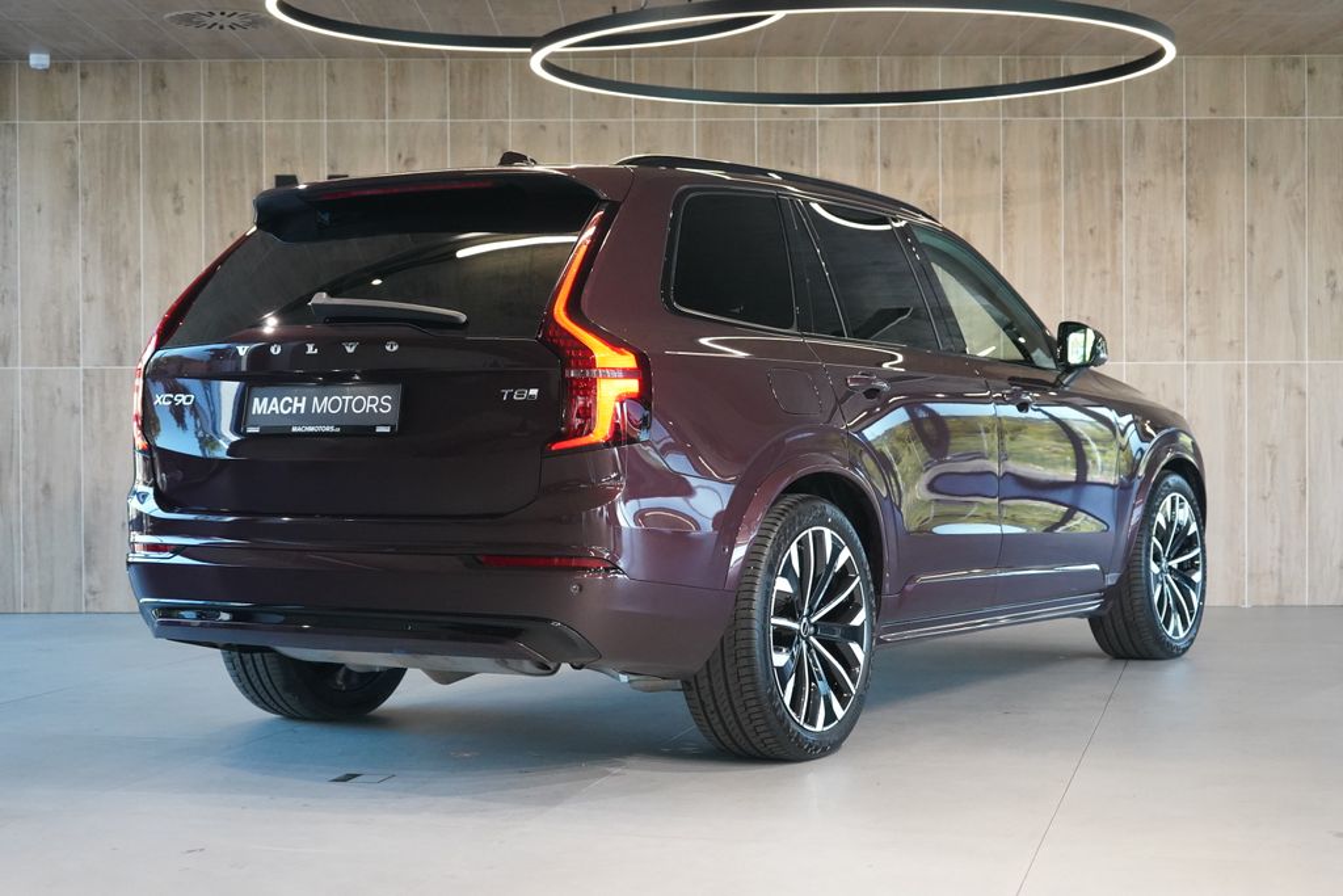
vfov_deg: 23.4
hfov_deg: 34.5
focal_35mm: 58
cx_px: 672
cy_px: 448
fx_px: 2164
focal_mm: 58
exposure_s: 1/160
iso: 6400
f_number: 5
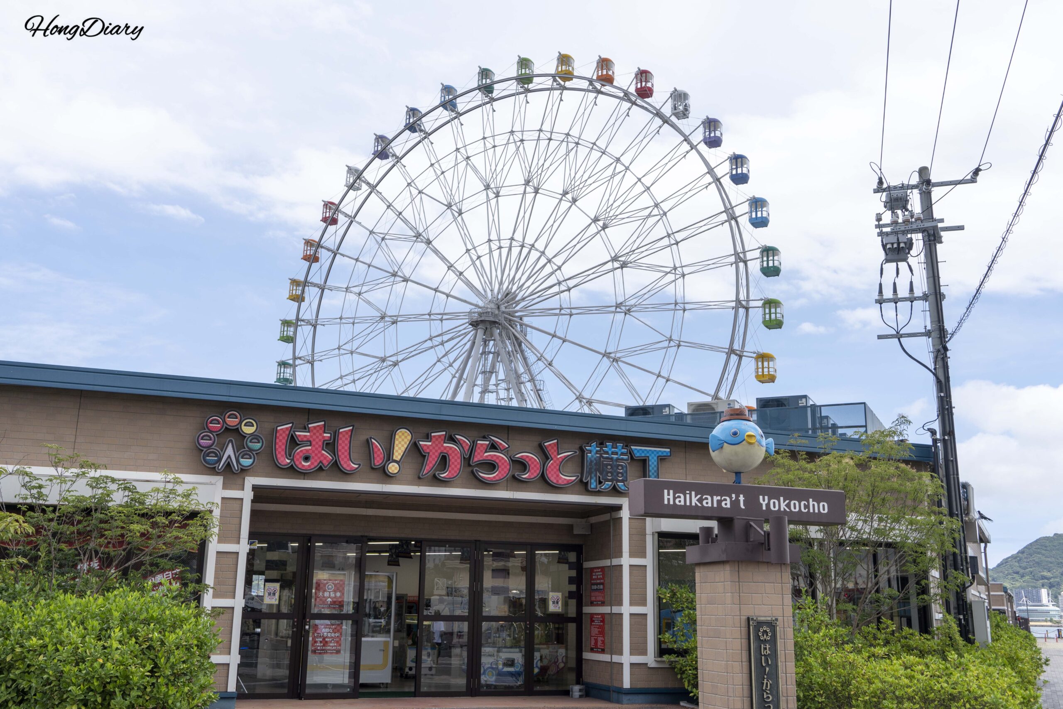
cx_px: 532
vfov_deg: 38.9
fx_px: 1004
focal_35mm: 34
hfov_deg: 55.8
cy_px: 354
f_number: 11
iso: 100
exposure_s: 1/160
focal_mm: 34
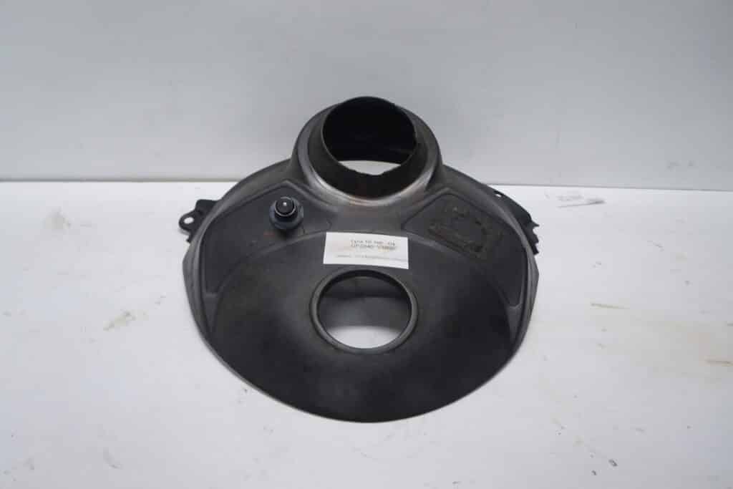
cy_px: 244
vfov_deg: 47.9
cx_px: 366
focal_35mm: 27
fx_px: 550
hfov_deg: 67.4
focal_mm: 18
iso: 250
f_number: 5
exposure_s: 1/60
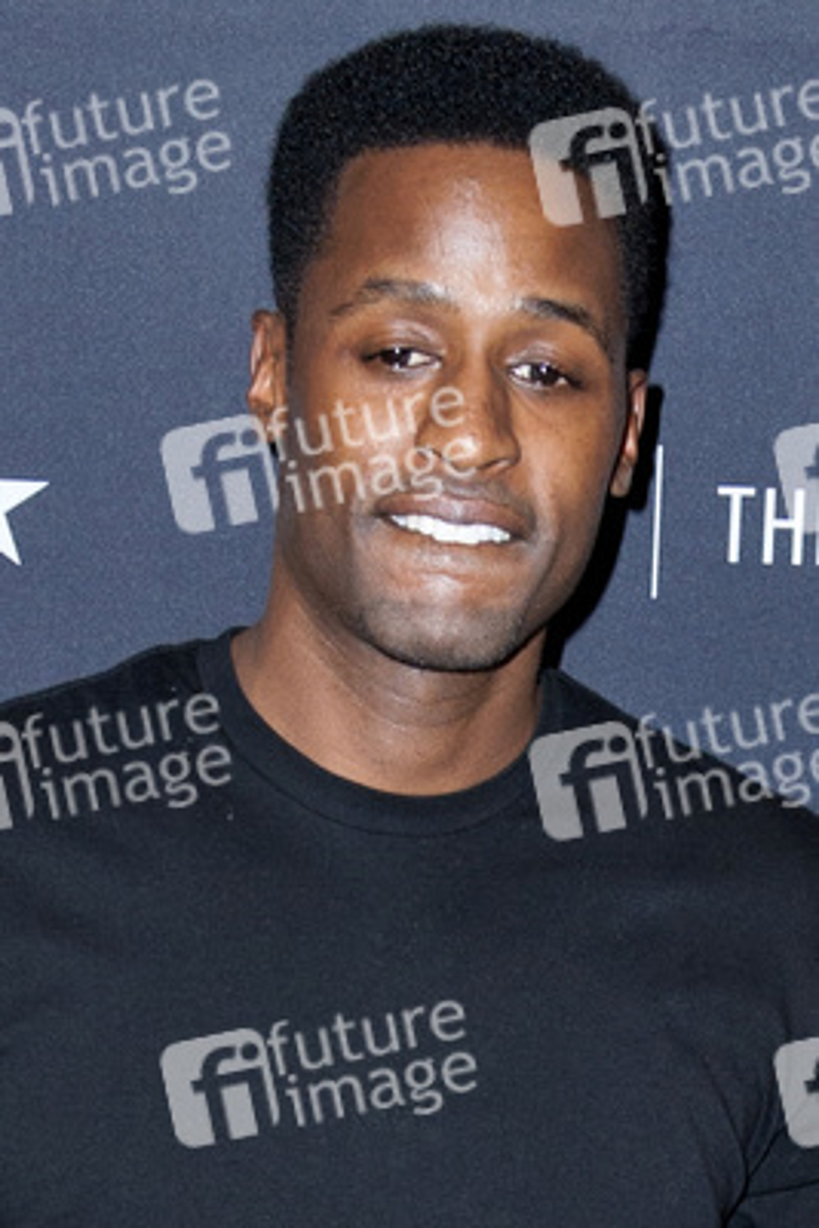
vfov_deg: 54.4
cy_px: 614
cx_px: 410
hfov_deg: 37.9
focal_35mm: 35
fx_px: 1193
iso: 400
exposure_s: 1/320
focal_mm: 35
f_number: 4.5
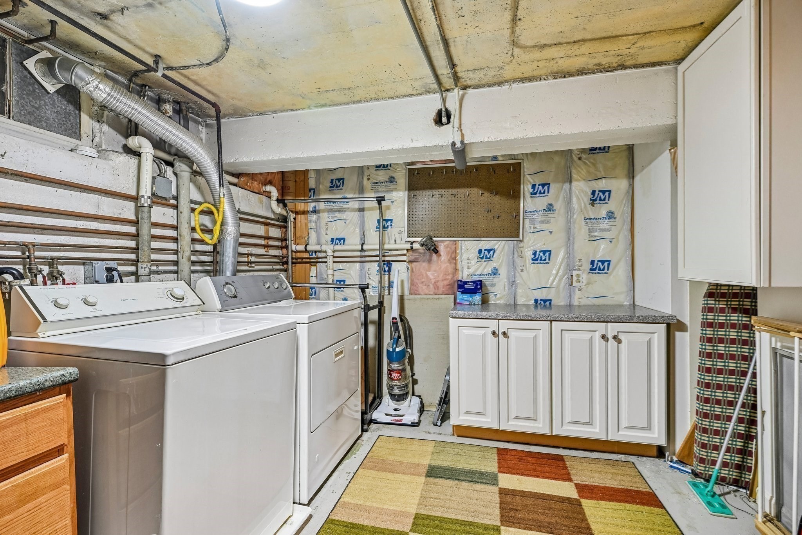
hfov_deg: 96.7
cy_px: 268
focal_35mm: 16
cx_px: 401
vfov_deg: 73.7
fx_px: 356
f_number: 8
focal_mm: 16
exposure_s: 1/10
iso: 400
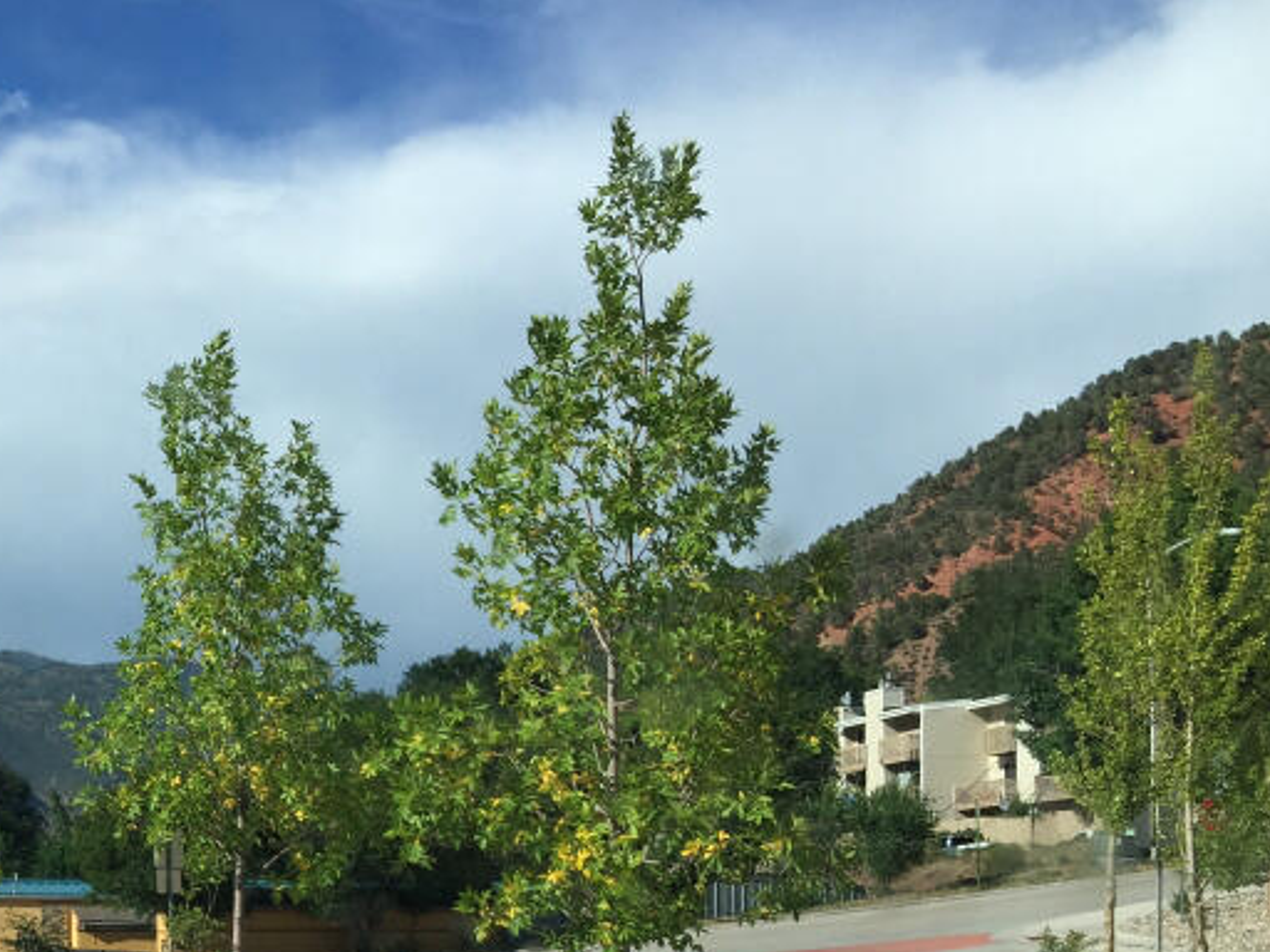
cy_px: 890
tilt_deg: -1.6
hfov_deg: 31.1
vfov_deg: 24.4
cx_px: 42
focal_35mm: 58
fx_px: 2128
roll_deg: -1.1
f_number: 2.2
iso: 32
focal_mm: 4.15
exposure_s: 1/1799
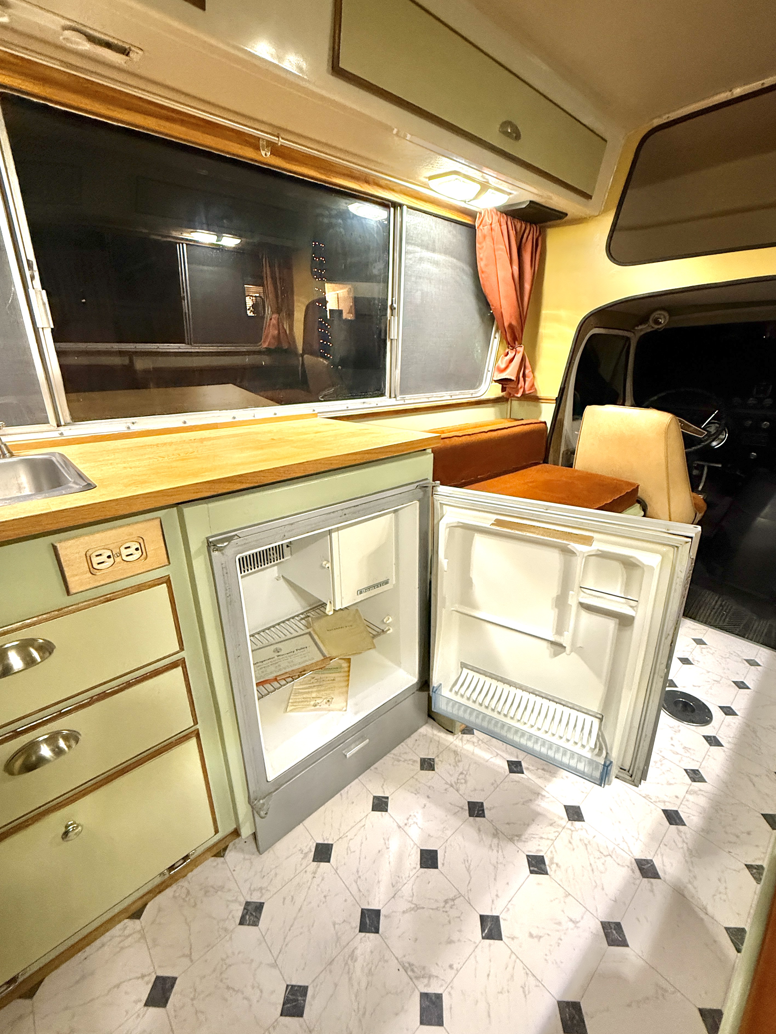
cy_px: 509
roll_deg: +0.6
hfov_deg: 81.7
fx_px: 448
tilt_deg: -18.9
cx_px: 397
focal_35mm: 15
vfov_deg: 98.2
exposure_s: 1/60
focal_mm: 2.22
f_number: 2.2
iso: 640
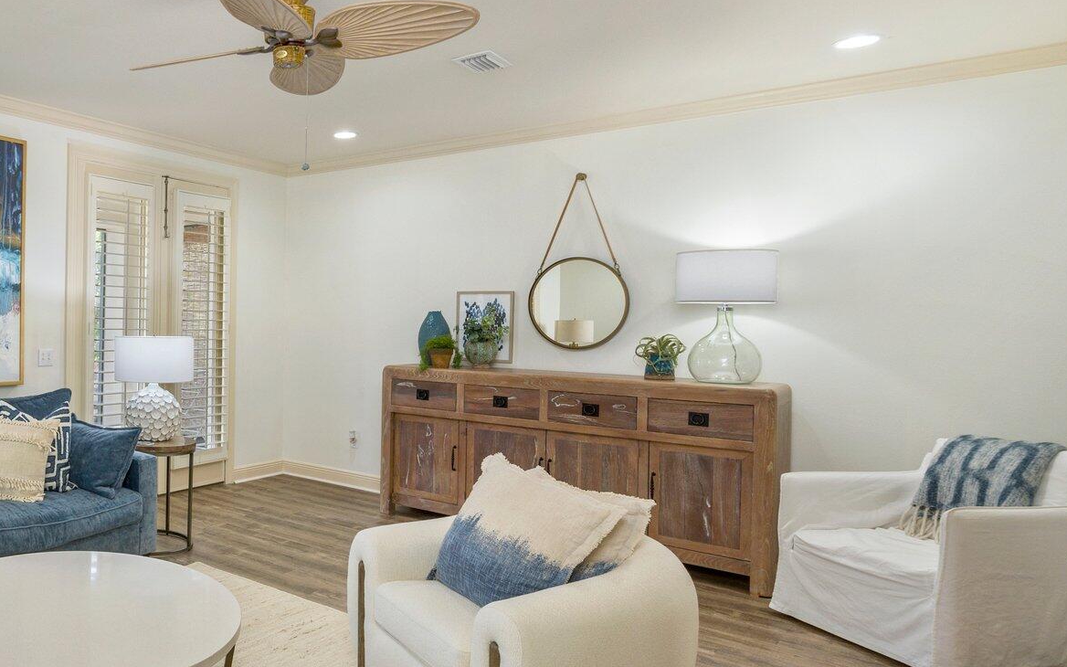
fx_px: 727
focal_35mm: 25
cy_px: 324
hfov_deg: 63.7
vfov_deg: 49.3
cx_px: 159
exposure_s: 1/30
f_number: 9
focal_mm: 14
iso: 320
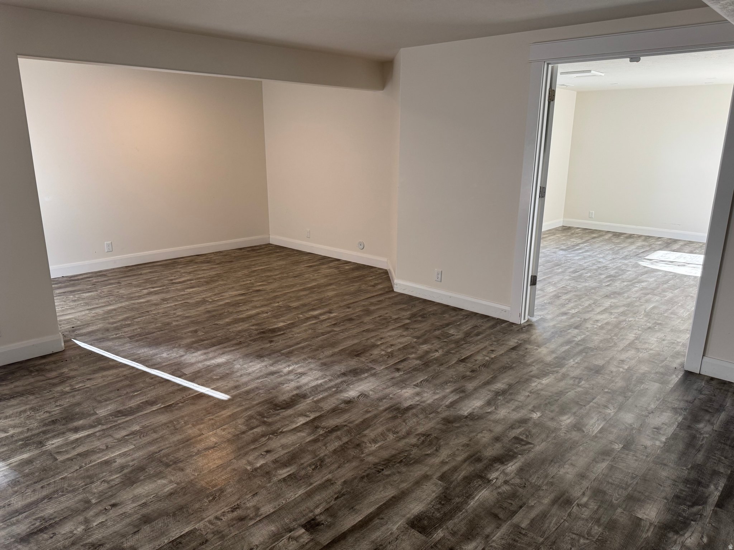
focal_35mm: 24
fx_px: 509
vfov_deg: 56.8
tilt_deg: -13.9
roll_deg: -0.4
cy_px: 275
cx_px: 367
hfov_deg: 71.6
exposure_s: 1/121
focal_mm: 6.76
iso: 125
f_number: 1.78
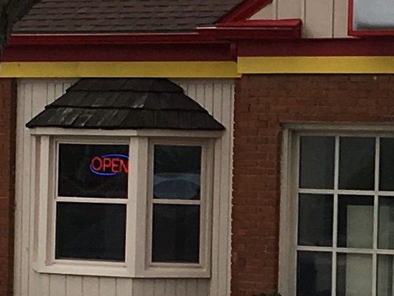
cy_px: 285
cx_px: 430
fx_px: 2403
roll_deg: -1.3
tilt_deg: -2.0
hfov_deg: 9.3
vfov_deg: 7.0
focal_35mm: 211
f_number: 2.2
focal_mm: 4.15
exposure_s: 1/1261
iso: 25
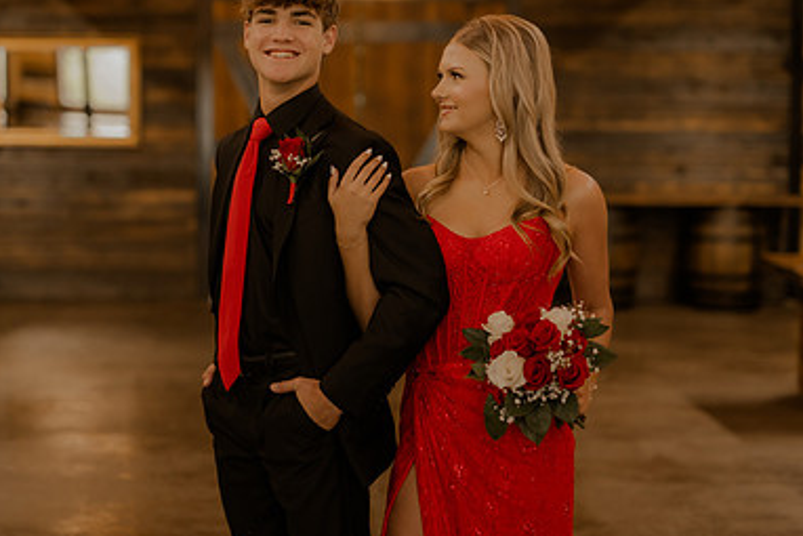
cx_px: 370
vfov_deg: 18.0
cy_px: 234
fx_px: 1696
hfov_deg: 26.6
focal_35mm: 76
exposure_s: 1/100
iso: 640
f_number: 1.4
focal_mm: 50
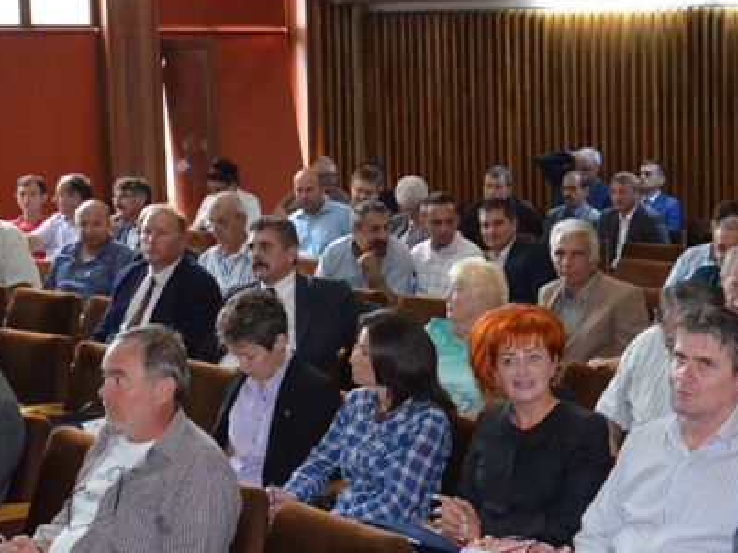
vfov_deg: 22.2
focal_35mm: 66
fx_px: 1406
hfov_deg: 29.2
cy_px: 338
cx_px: 486
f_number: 3.5
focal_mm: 18
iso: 2500
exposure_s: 1/60
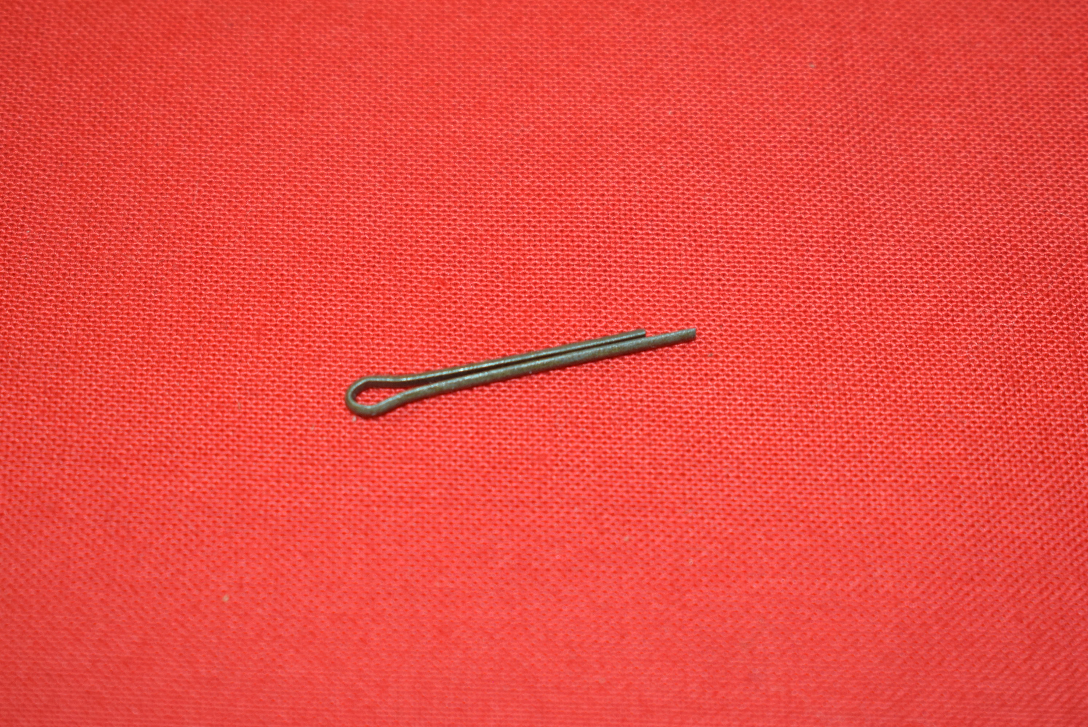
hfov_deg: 24.6
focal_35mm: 82
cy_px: 364
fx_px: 2495
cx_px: 544
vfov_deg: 16.6
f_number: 5.6
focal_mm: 55
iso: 800
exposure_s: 1/60
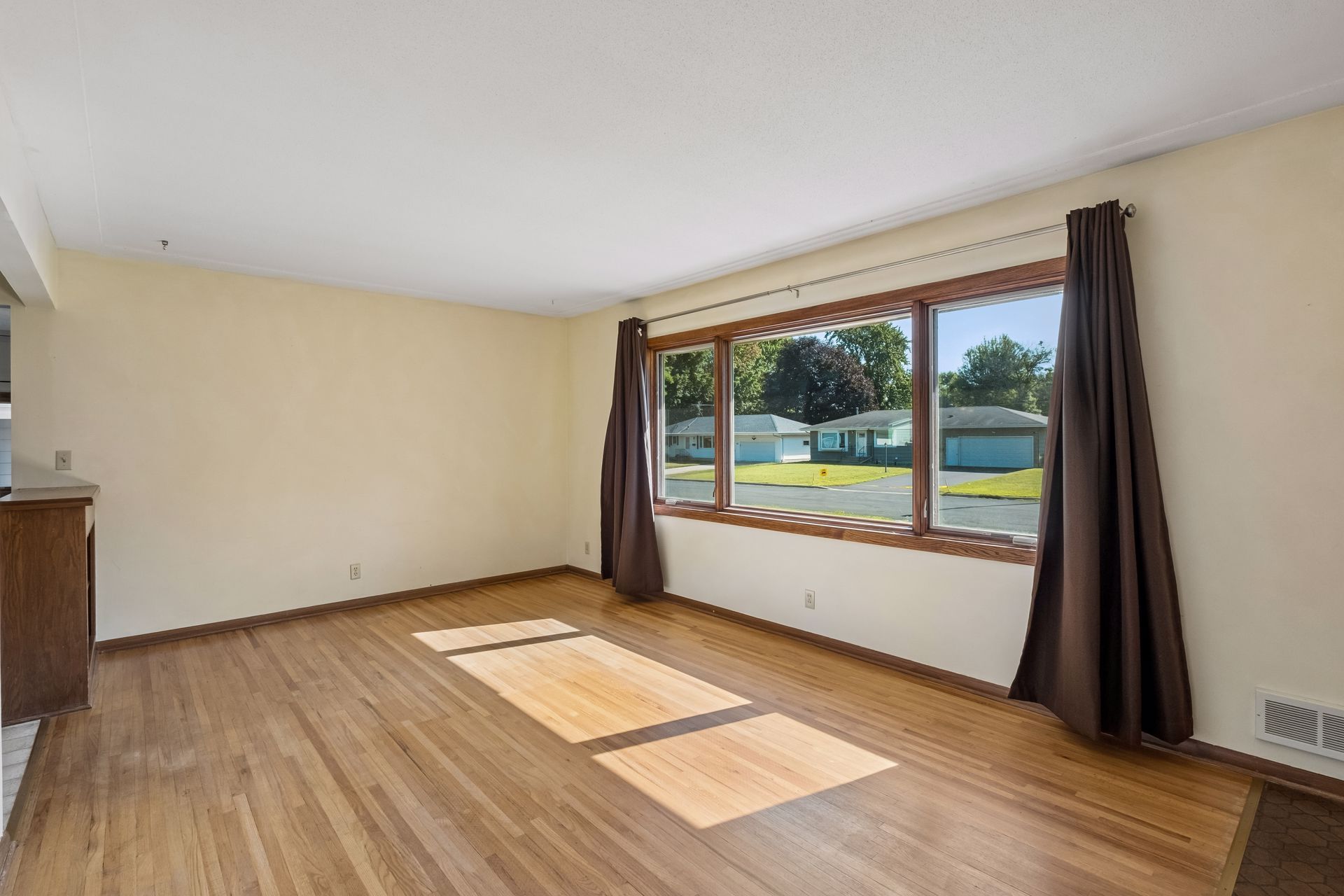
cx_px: 672
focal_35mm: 16
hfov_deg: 96.7
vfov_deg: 73.7
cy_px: 448
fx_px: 597
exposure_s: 1/140
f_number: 8
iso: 400
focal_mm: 10.5
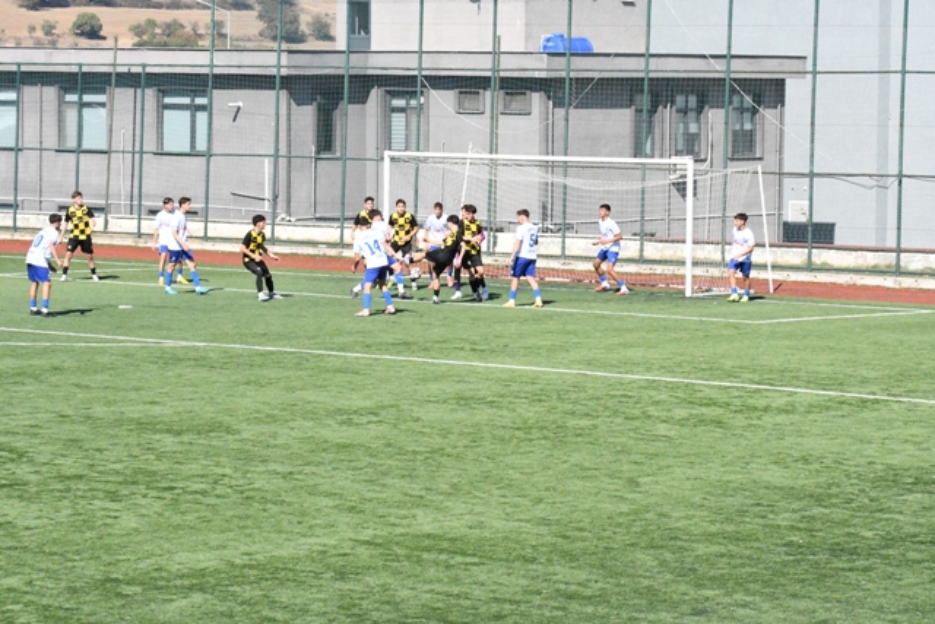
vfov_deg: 9.9
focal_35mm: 138
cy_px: 312
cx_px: 468
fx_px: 3585
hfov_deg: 14.9
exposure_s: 1/4000
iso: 10000
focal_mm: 92
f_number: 16
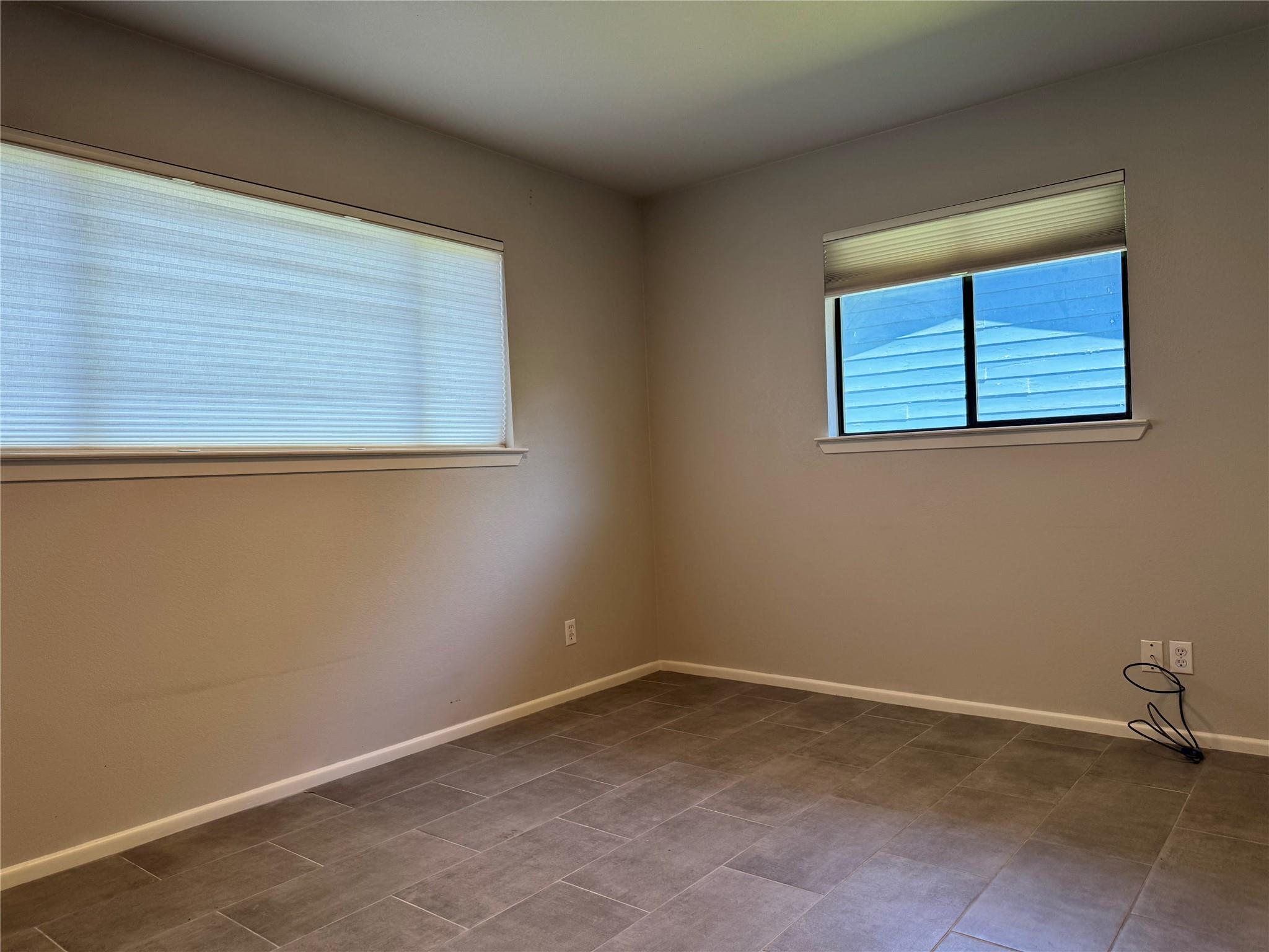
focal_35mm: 24
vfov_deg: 56.8
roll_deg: +2.9
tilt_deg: -1.6
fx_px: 880
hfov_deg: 71.6
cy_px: 476
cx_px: 634
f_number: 1.78
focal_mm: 6.76
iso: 100
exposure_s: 1/120
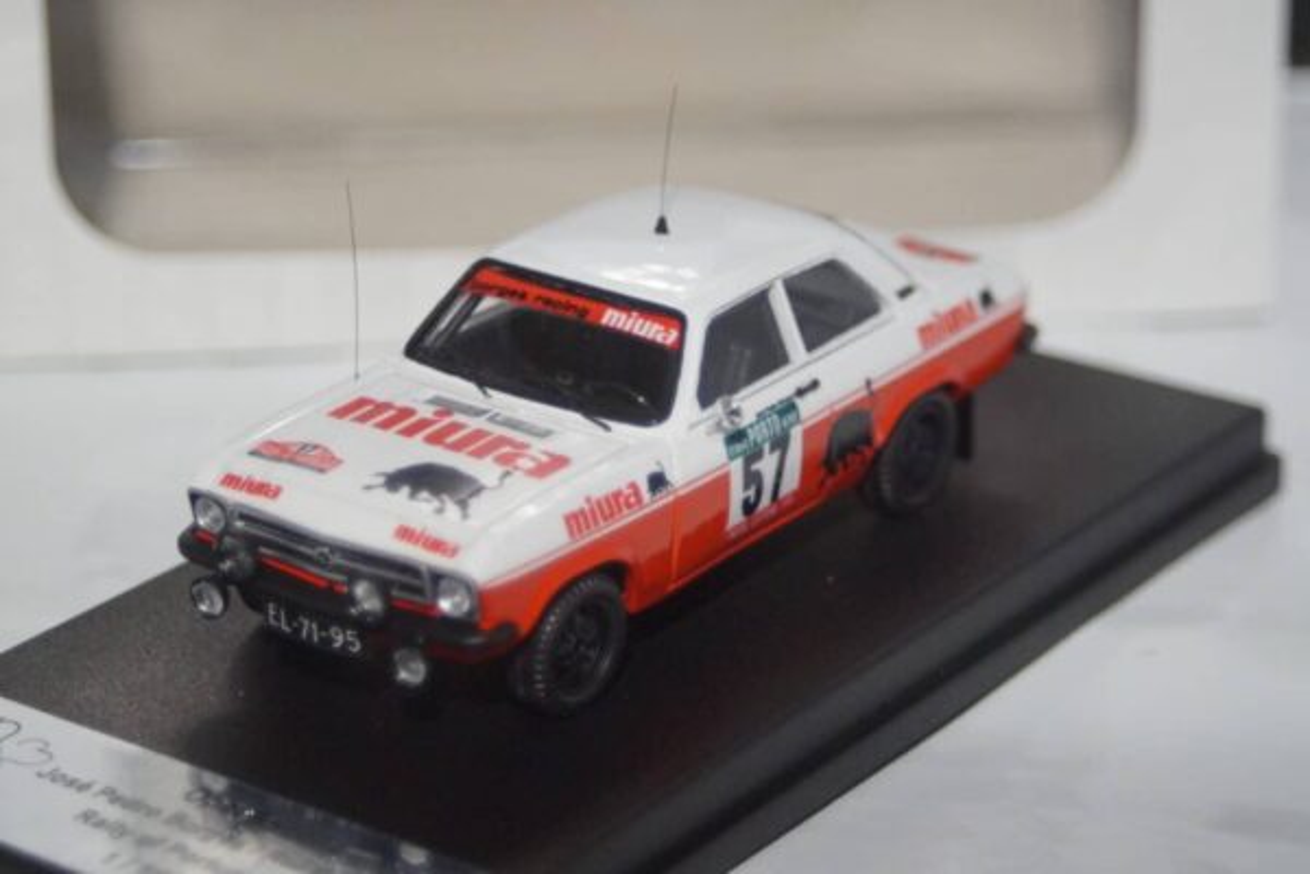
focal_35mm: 120
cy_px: 437
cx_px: 655
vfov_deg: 11.4
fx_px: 4366
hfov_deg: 17.1
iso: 2500
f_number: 5.6
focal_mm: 80
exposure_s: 1/160
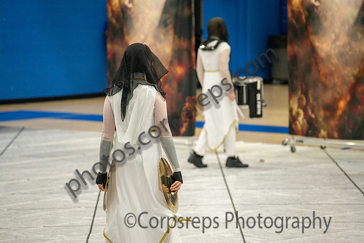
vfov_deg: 6.9
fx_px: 2023
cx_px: 182
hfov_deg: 10.3
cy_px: 122
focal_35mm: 200
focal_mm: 200
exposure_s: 1/500
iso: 2000
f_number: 4
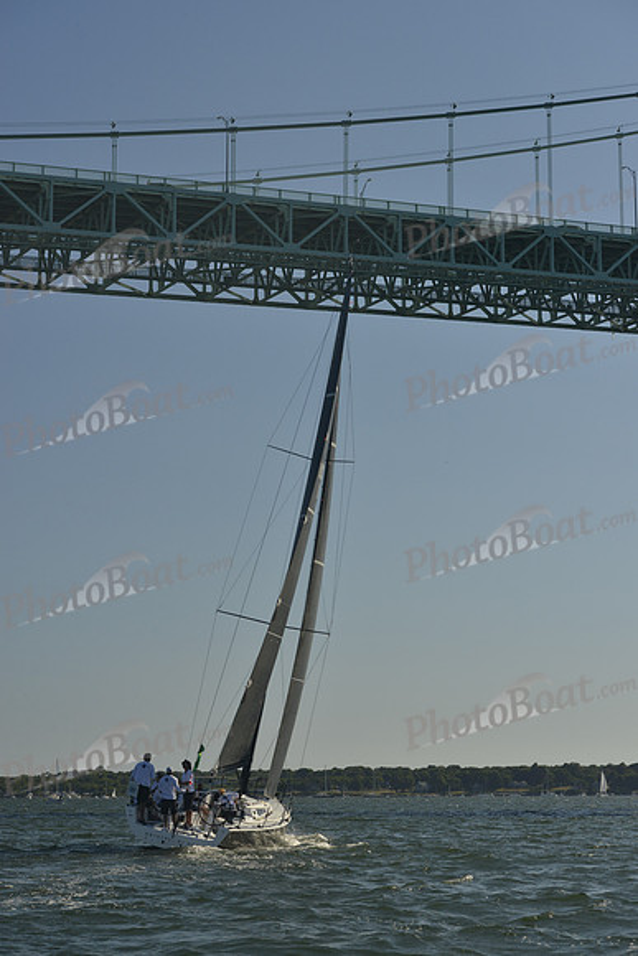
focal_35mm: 70
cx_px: 319
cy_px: 478
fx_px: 1860
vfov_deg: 28.8
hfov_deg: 19.5
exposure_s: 1/1250
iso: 400
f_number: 8
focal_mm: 70
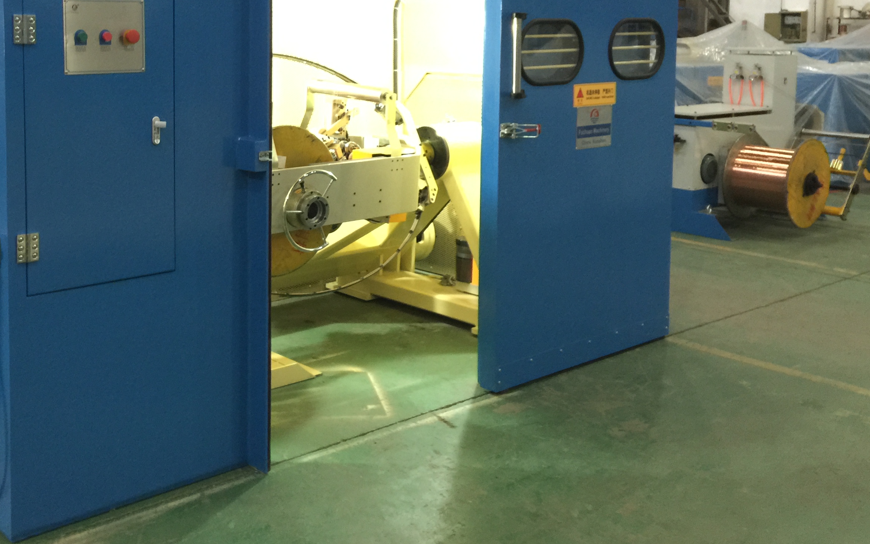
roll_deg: -1.9
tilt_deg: -5.4
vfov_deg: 29.3
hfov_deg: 45.5
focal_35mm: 43
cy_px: 125
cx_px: 290
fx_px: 1020
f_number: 2.2
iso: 80
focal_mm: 4.15
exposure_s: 1/4
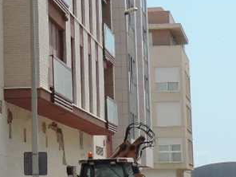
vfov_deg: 7.8
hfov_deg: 10.2
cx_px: -82
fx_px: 1289
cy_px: -53
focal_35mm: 189
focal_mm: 6.2
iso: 80
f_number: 3.3
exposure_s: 1/1250
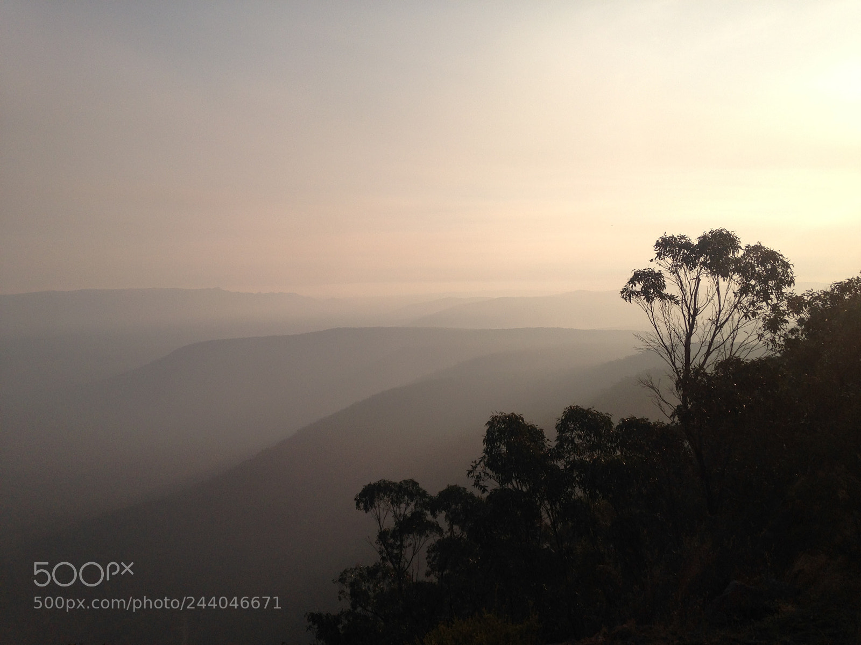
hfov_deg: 55.4
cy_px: 322
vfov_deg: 42.9
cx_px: 430
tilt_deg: -3.7
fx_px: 821
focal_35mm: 33
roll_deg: +1.1
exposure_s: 1/1695
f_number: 2.4
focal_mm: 4.12
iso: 50
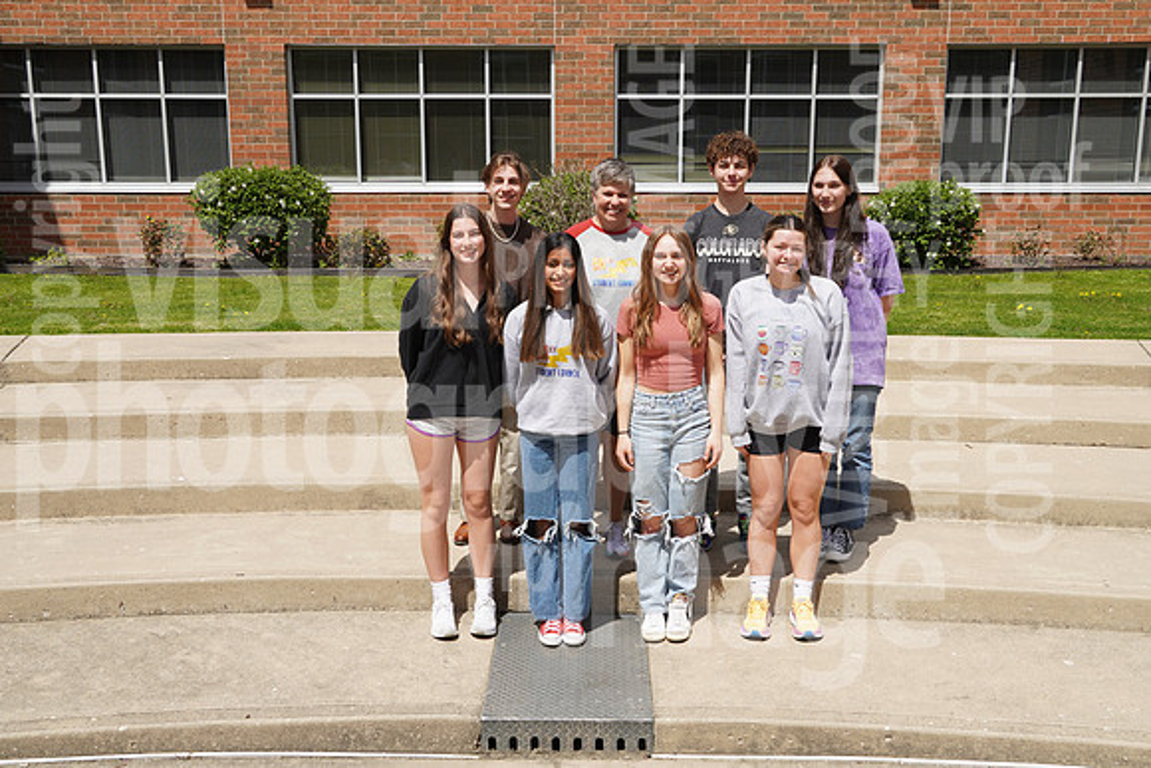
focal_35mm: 36
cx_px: 576
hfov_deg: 53.1
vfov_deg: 36.9
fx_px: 1151
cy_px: 384
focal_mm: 24
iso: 100
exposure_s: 1/125
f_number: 11
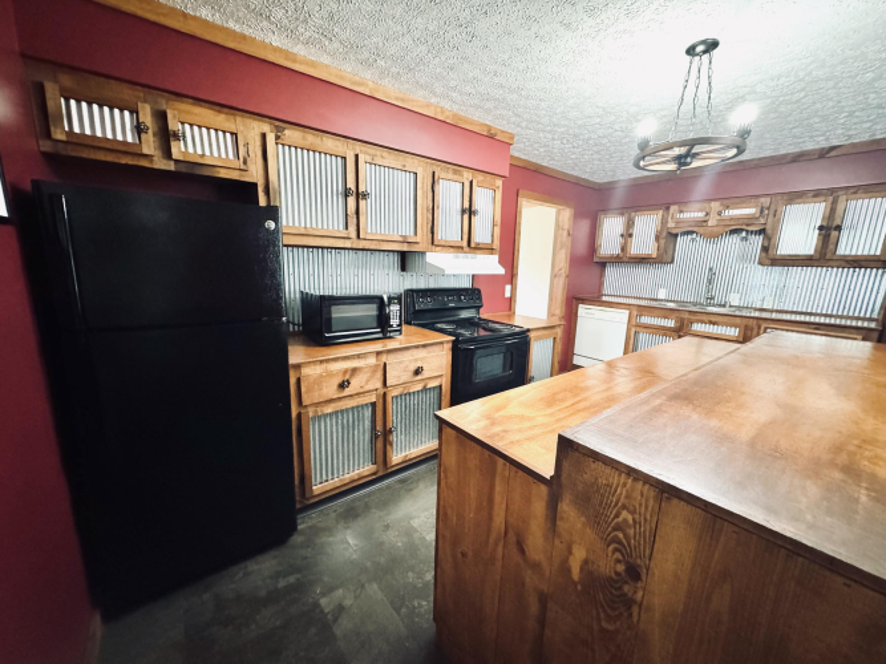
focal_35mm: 14
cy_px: 332
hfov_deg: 102.1
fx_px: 358
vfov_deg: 85.7
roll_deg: -1.8
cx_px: 443
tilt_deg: -13.0
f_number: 2.2
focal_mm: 2.22
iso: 1250
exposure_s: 1/59
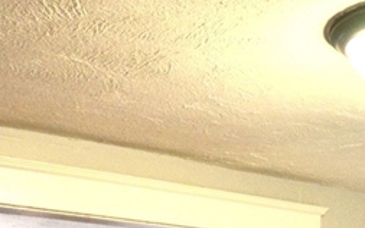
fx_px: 736
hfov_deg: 27.8
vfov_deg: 14.1
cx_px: 214
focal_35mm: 74
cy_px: 486
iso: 800
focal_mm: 12
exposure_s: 1/30
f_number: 4.5
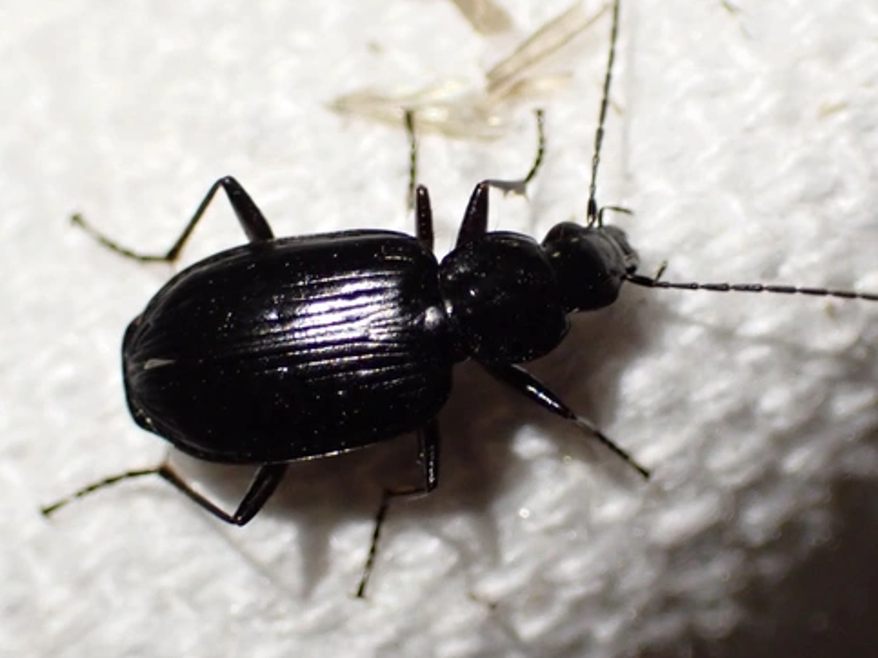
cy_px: 357
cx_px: 413
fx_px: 2384
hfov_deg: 20.9
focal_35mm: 94
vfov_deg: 15.7
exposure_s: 1/125
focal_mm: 12.73
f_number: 3.9
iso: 500
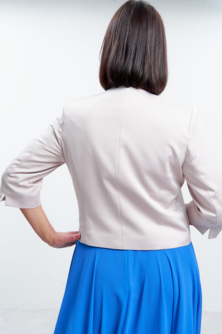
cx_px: 111
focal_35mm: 39
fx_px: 361
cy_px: 167
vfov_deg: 49.6
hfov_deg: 34.2
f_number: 8
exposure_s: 1/160
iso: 100
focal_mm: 39
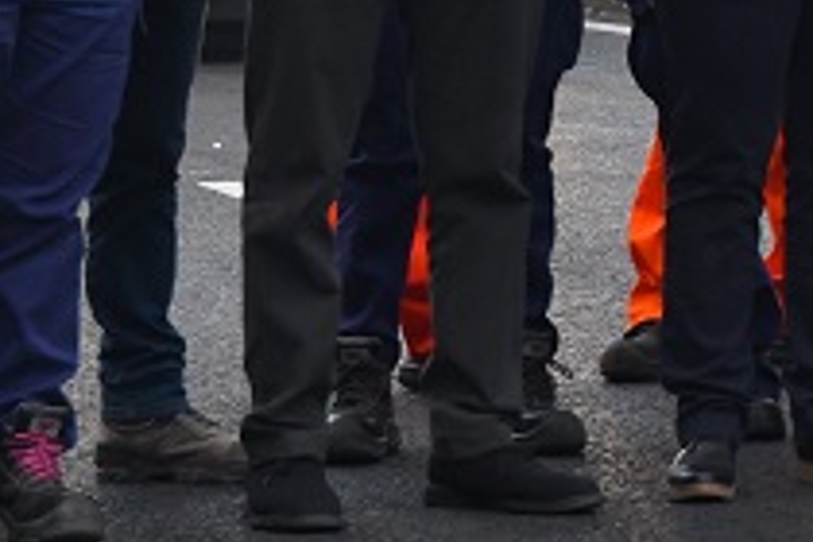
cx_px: 1297
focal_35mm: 286
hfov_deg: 7.1
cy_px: -223
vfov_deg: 4.8
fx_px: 6458
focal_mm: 50
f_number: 5.6
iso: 1000
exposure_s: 1/200
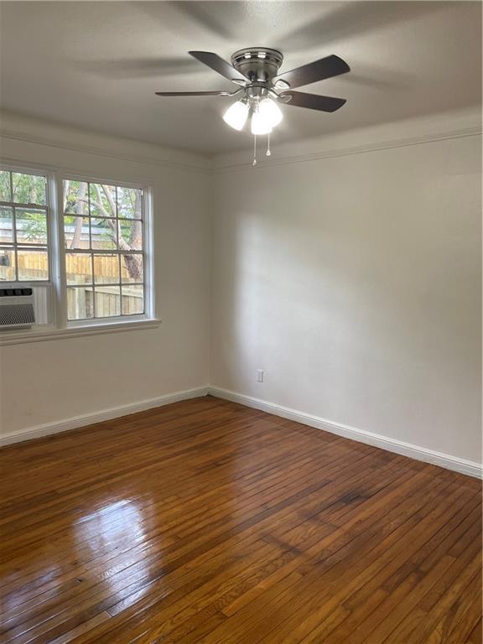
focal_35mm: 26
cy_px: 322
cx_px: 242
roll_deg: -1.7
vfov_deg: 67.3
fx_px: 484
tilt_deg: -7.7
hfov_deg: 53.1
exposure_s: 1/120
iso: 100
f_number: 1.6
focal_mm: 4.2
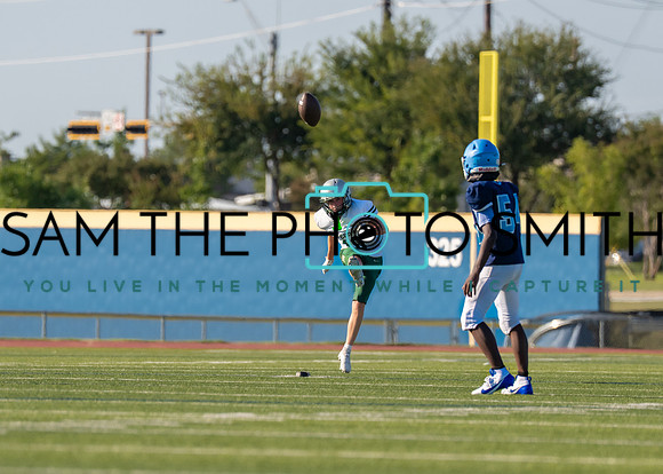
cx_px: 330
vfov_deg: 3.2
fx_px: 8553
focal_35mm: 454
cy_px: 311
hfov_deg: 4.4
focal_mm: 200
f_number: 2.8
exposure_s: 1/4000
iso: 250
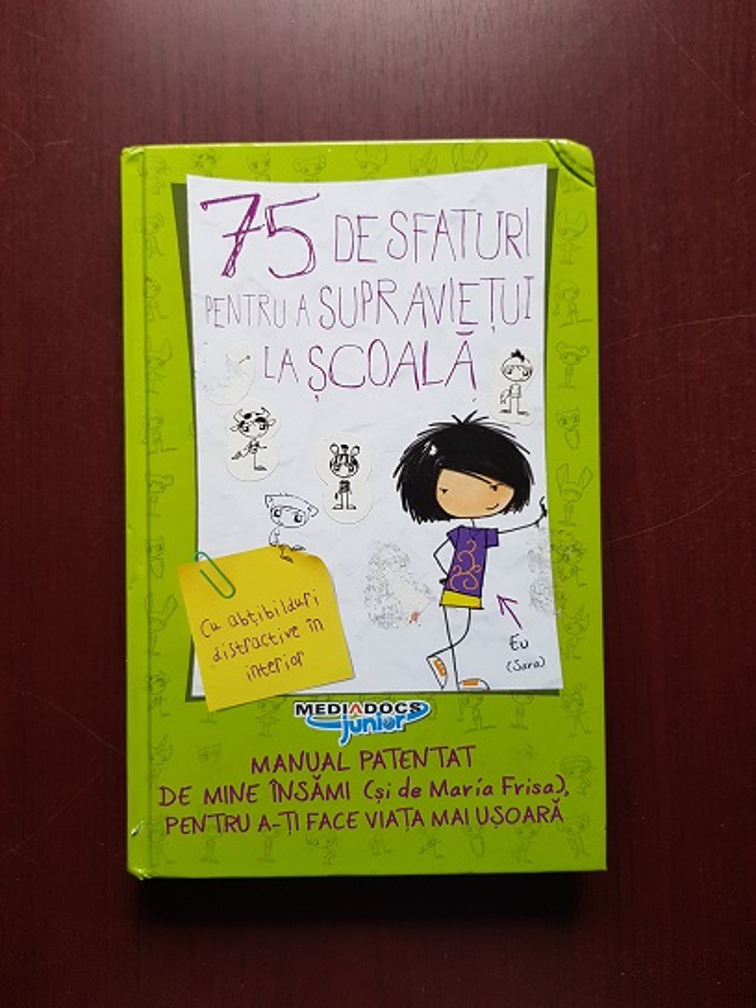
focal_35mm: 26
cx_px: 378
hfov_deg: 53.1
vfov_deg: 67.3
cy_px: 504
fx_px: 757
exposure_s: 1/60
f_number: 1.7
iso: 160
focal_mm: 4.3
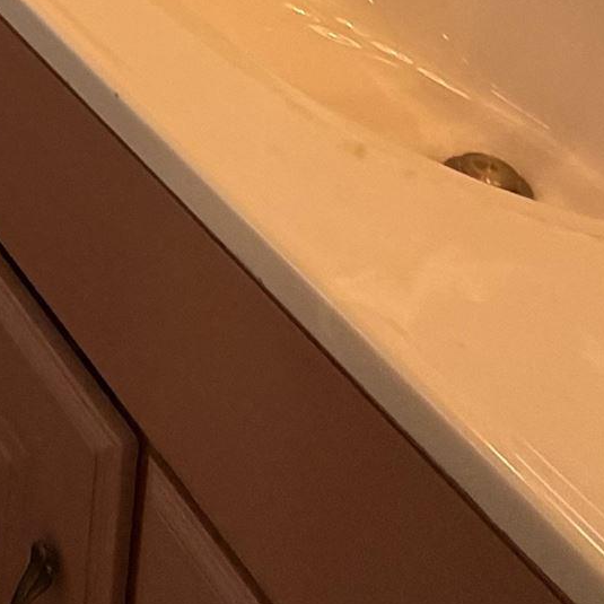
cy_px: -599
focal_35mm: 71
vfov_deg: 17.5
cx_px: -178
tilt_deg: -7.2
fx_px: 1402
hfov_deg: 21.9
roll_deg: -2.9
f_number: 2.2
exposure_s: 1/60
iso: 250
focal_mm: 2.22
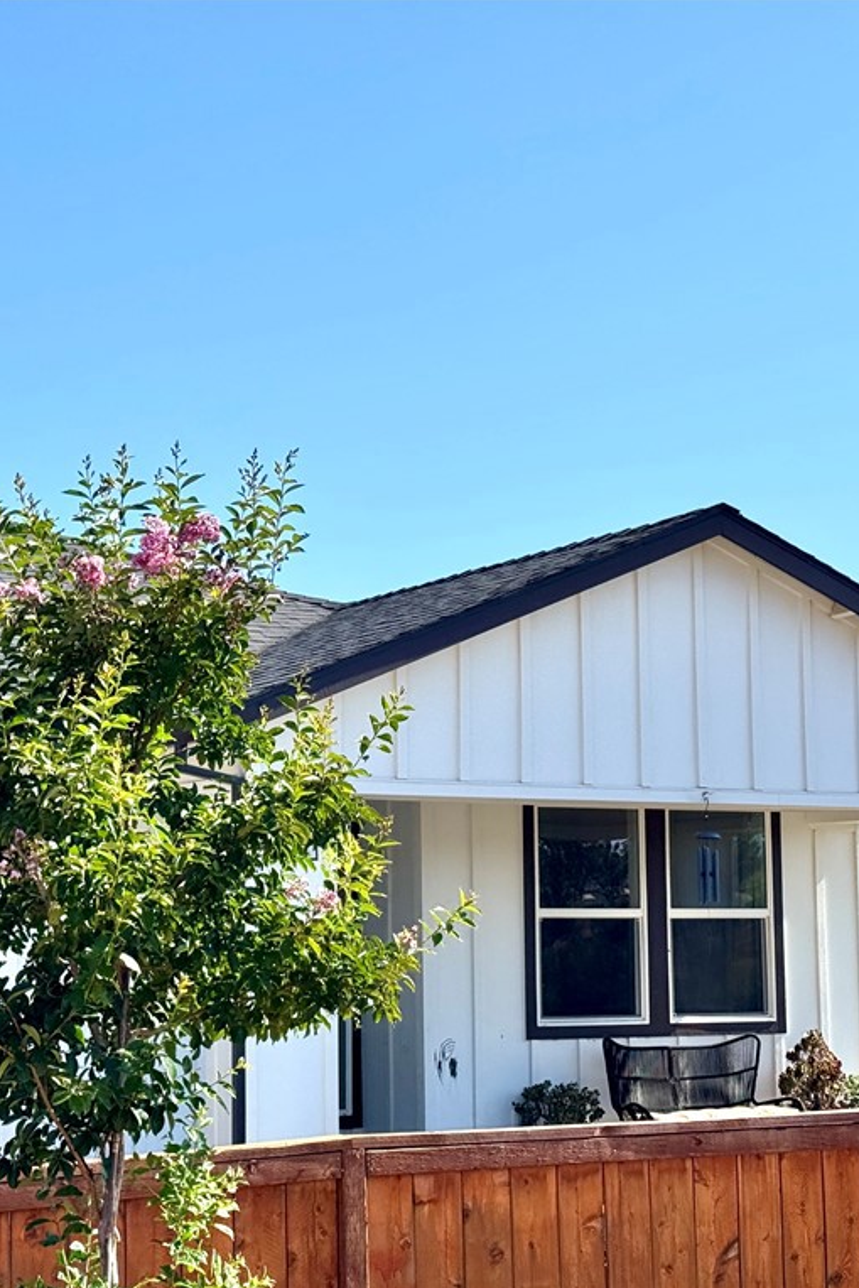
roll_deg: +1.5
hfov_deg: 20.3
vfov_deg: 30.1
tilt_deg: +6.5
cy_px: 645
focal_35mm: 67
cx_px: 361
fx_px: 2397
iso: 64
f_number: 1.78
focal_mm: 6.76
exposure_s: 1/4608
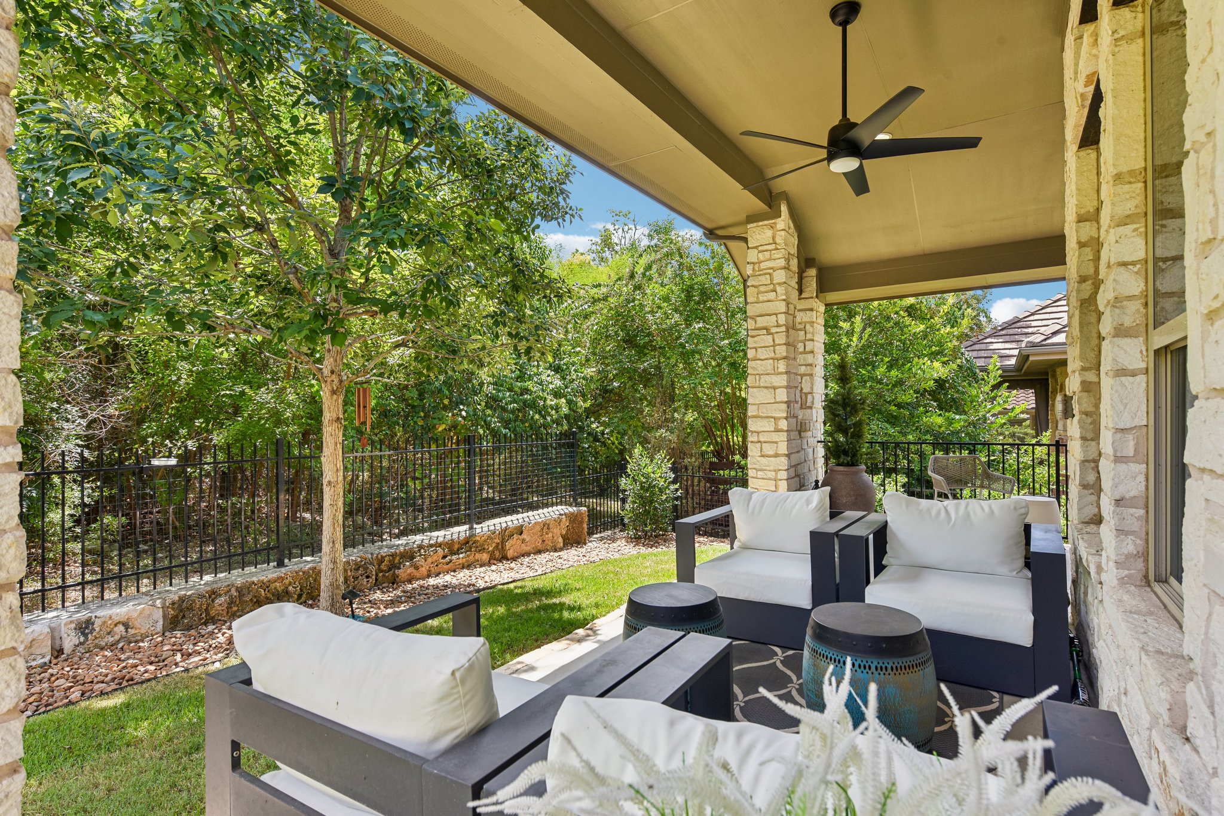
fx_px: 612
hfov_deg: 90.0
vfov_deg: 67.4
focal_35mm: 18
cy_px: 408
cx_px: 612
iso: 100
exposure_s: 1/60
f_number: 8
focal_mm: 18
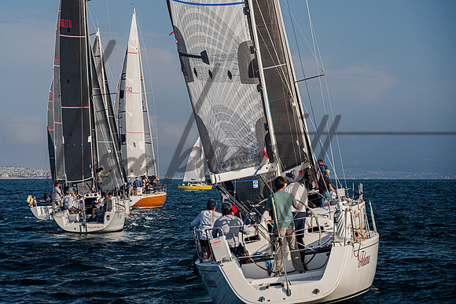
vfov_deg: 9.5
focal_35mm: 144
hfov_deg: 14.3
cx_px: 186
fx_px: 1823
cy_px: 125
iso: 400
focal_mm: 120
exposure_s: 1/1600
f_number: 6.3
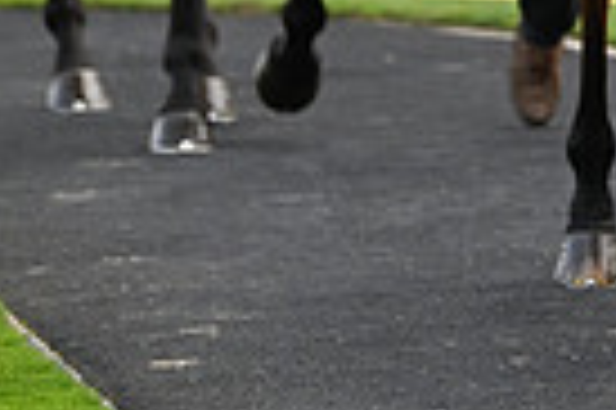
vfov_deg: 2.0
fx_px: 11946
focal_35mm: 699
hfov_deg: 2.9
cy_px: -363
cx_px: 1187
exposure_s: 1/1600
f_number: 4.5
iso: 1000
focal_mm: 165
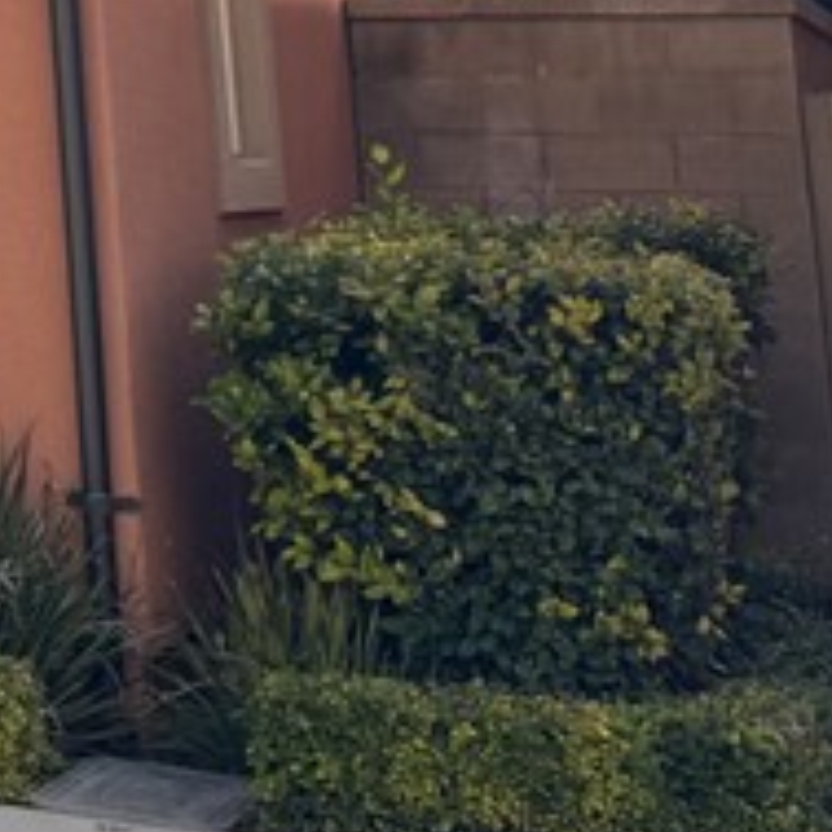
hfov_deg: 12.2
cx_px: -1127
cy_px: -511
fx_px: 3127
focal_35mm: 115
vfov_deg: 14.0
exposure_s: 1/2174
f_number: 1.78
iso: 80
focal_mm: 6.76
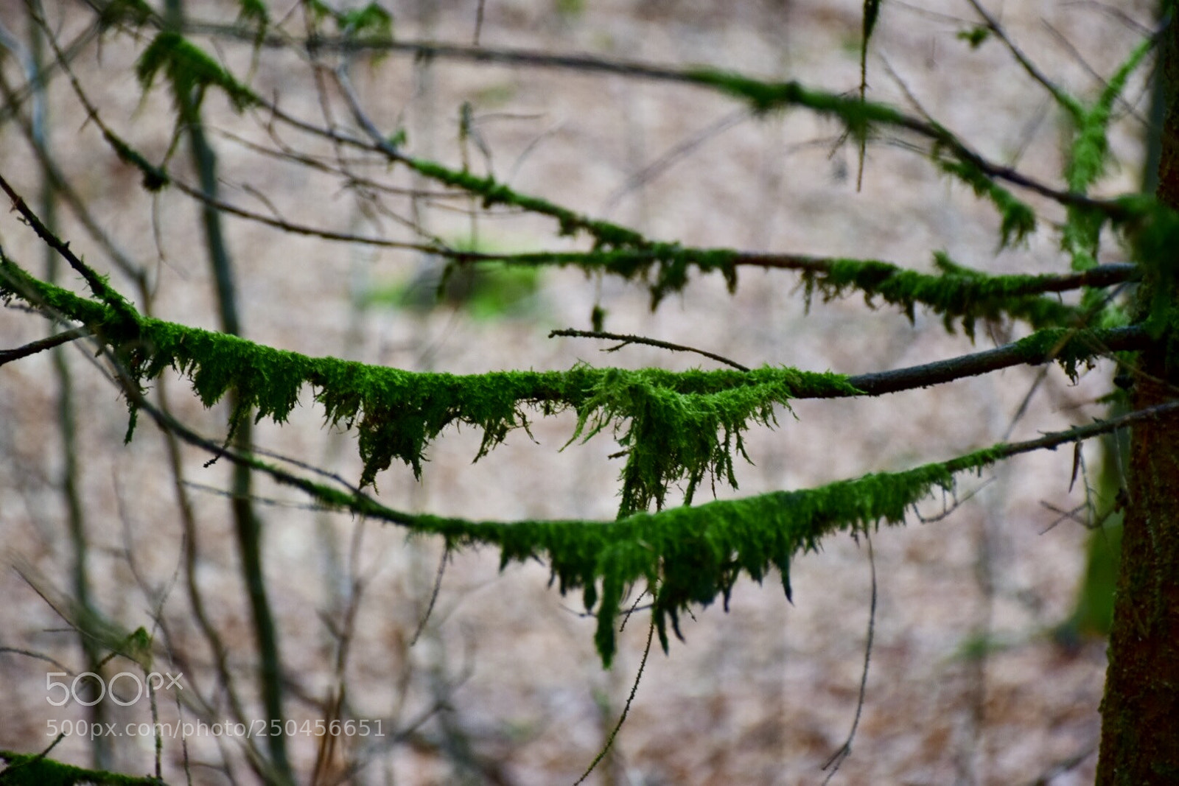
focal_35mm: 135
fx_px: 4421
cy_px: 393
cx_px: 590
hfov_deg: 15.2
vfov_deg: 10.2
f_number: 5.3
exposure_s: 1/60
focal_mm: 90
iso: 400
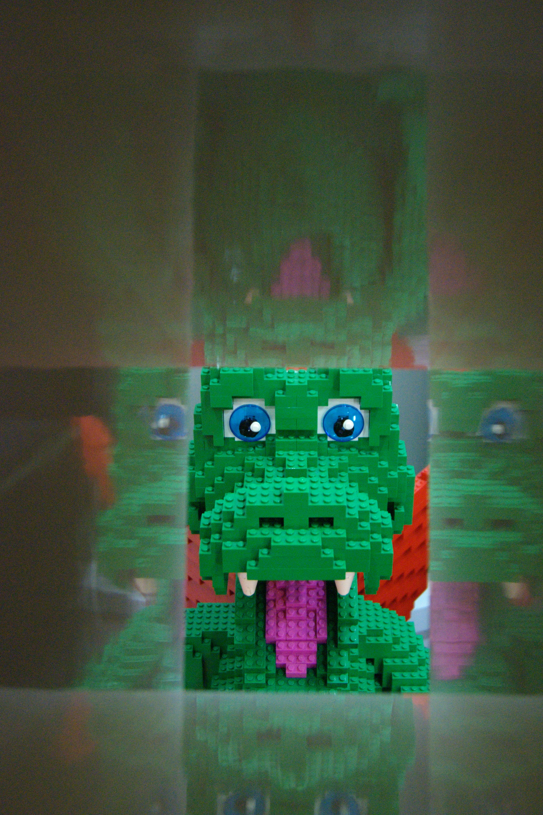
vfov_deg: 43.6
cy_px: 425
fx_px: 1018
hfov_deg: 29.8
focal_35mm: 45
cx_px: 308
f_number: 4
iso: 1600
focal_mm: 24
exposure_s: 1/25
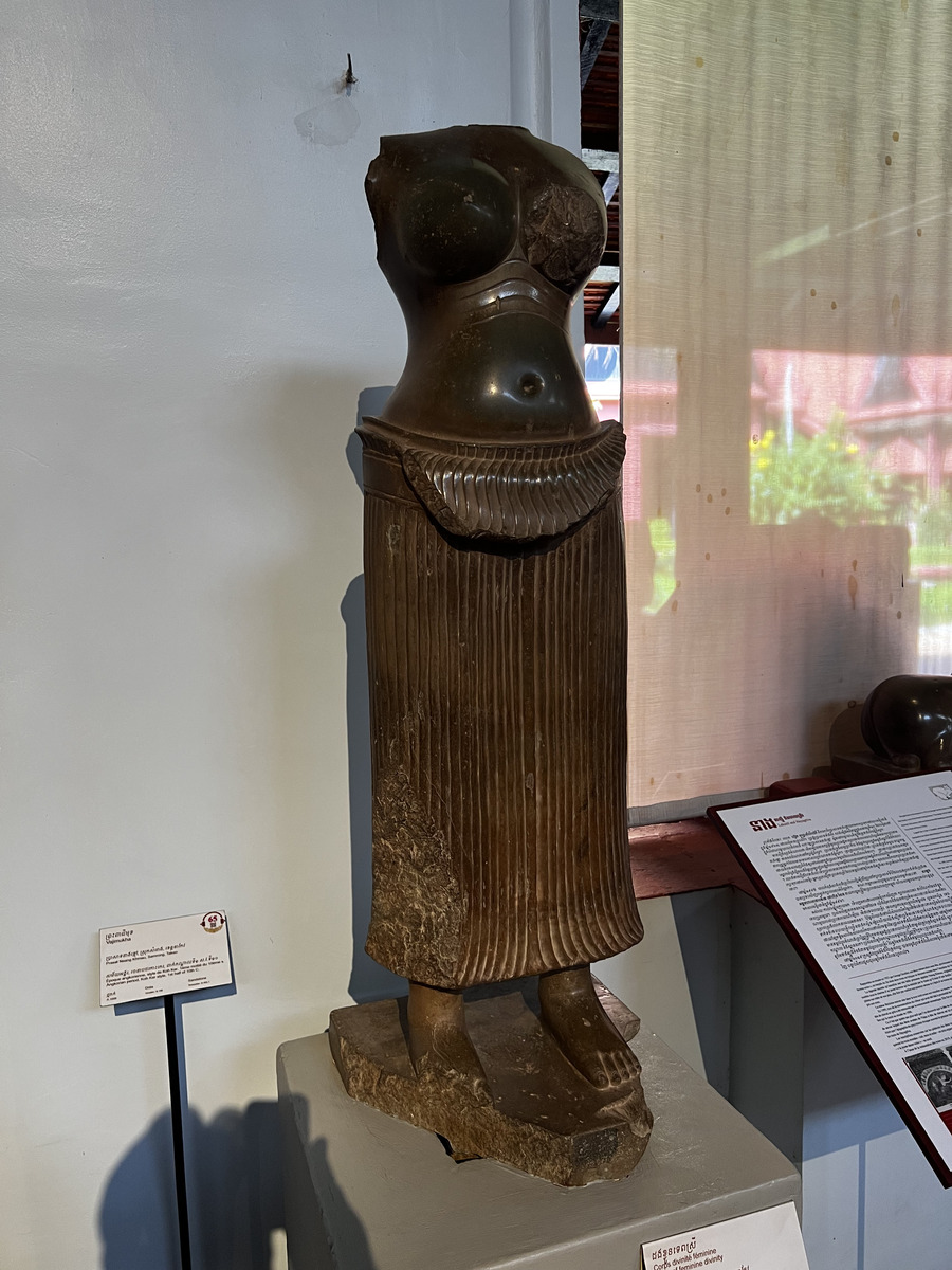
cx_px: 476
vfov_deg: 67.3
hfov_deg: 53.1
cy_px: 635
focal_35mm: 26
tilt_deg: -5.7
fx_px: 953
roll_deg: +1.4
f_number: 1.5
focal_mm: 5.7
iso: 100
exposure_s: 1/50
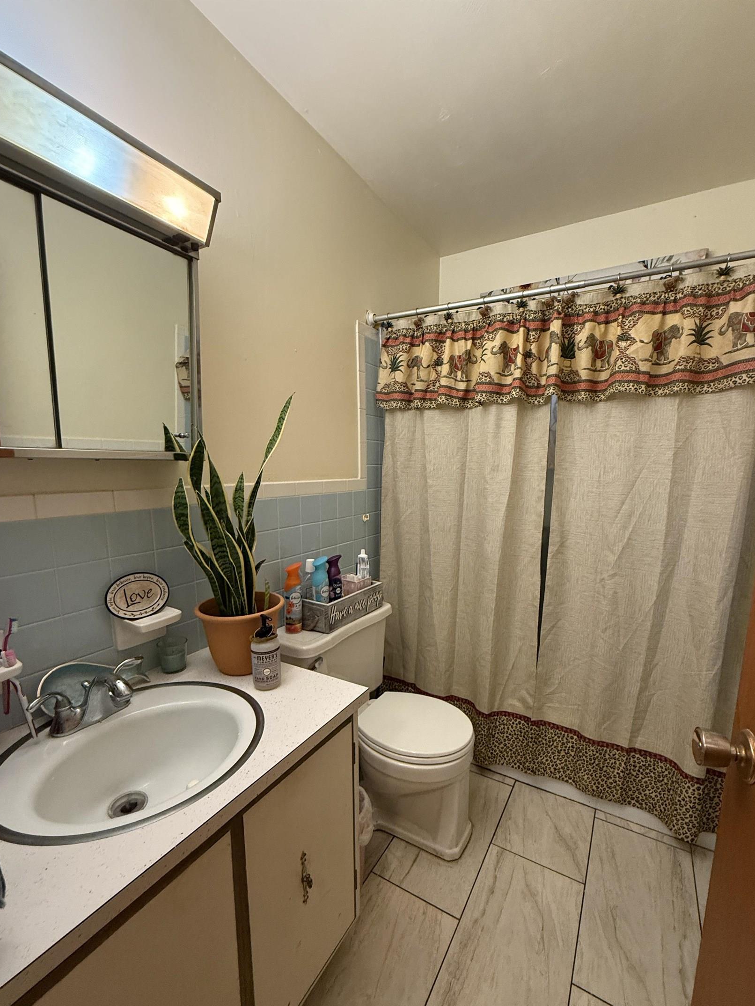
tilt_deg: -8.6
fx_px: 436
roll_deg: -0.5
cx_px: 397
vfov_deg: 98.0
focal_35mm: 15
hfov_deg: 81.7
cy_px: 537
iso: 400
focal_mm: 2.22
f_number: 2.2
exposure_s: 1/60
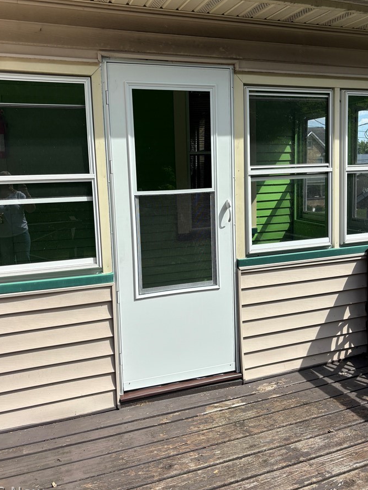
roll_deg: +1.8
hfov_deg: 46.8
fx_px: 425
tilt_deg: -4.5
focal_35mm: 30
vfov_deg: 59.8
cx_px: 181
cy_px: 223
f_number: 1.6
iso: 50
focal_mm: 5.96
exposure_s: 1/2933
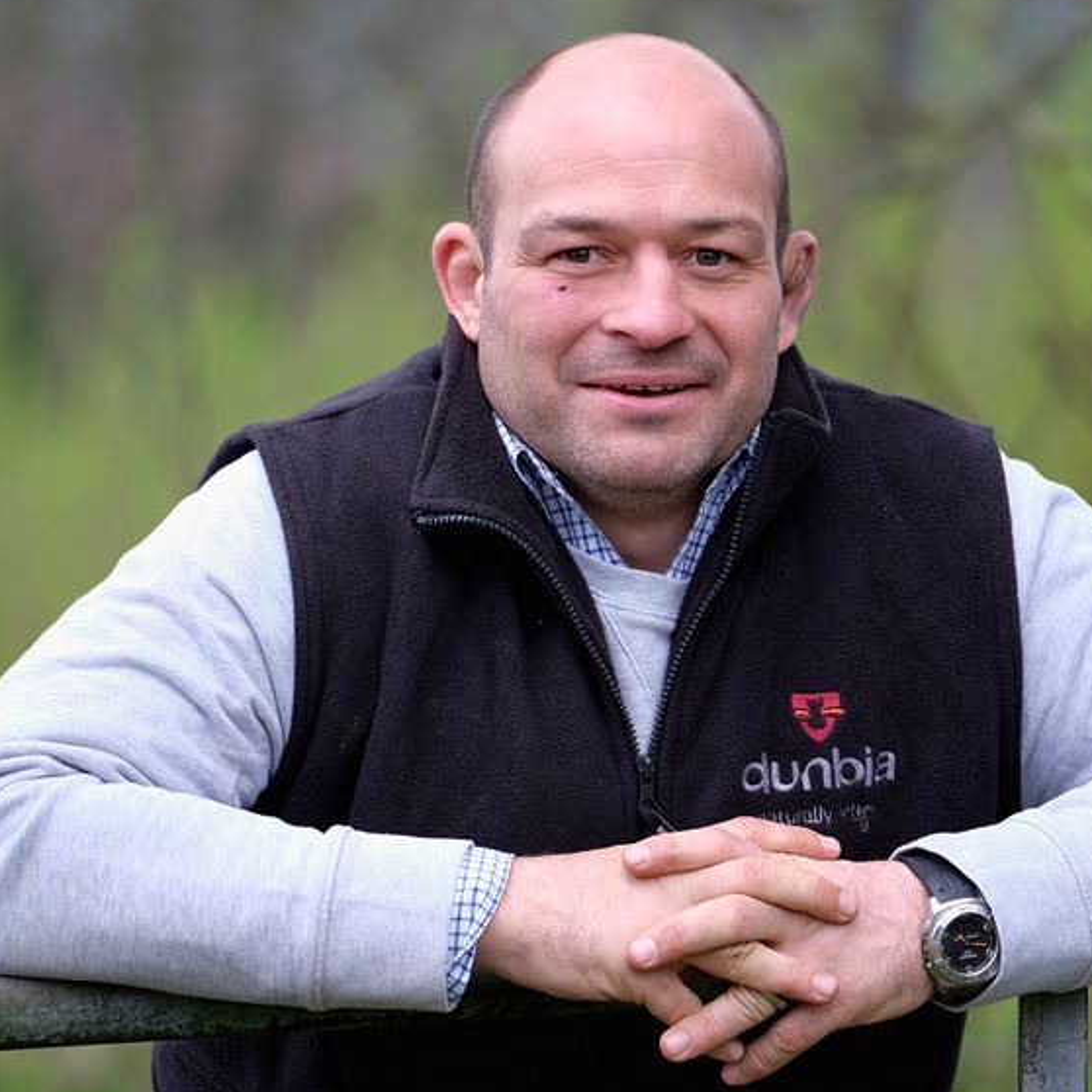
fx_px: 10279
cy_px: 573
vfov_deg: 6.1
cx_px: 593
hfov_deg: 6.1
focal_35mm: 288
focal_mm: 140
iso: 500
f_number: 2.8
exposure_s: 1/180
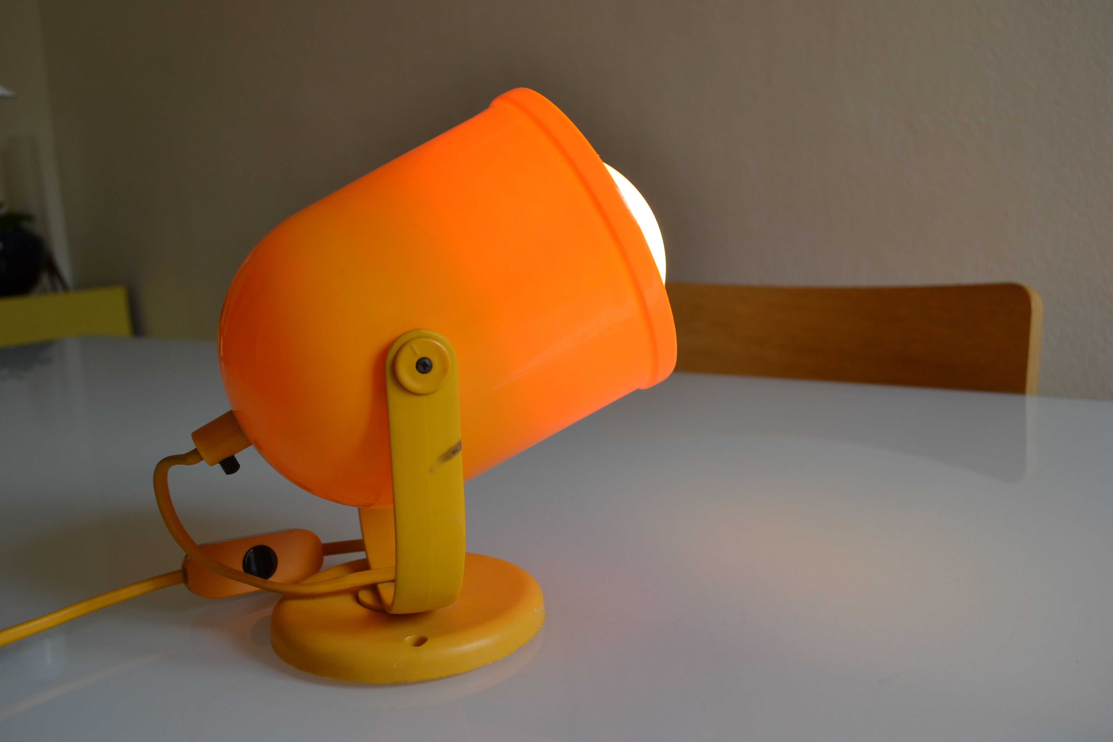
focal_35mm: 33
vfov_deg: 40.0
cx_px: 556
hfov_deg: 57.2
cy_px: 371
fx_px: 1020
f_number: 5.6
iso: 160
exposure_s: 1/125
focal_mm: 22
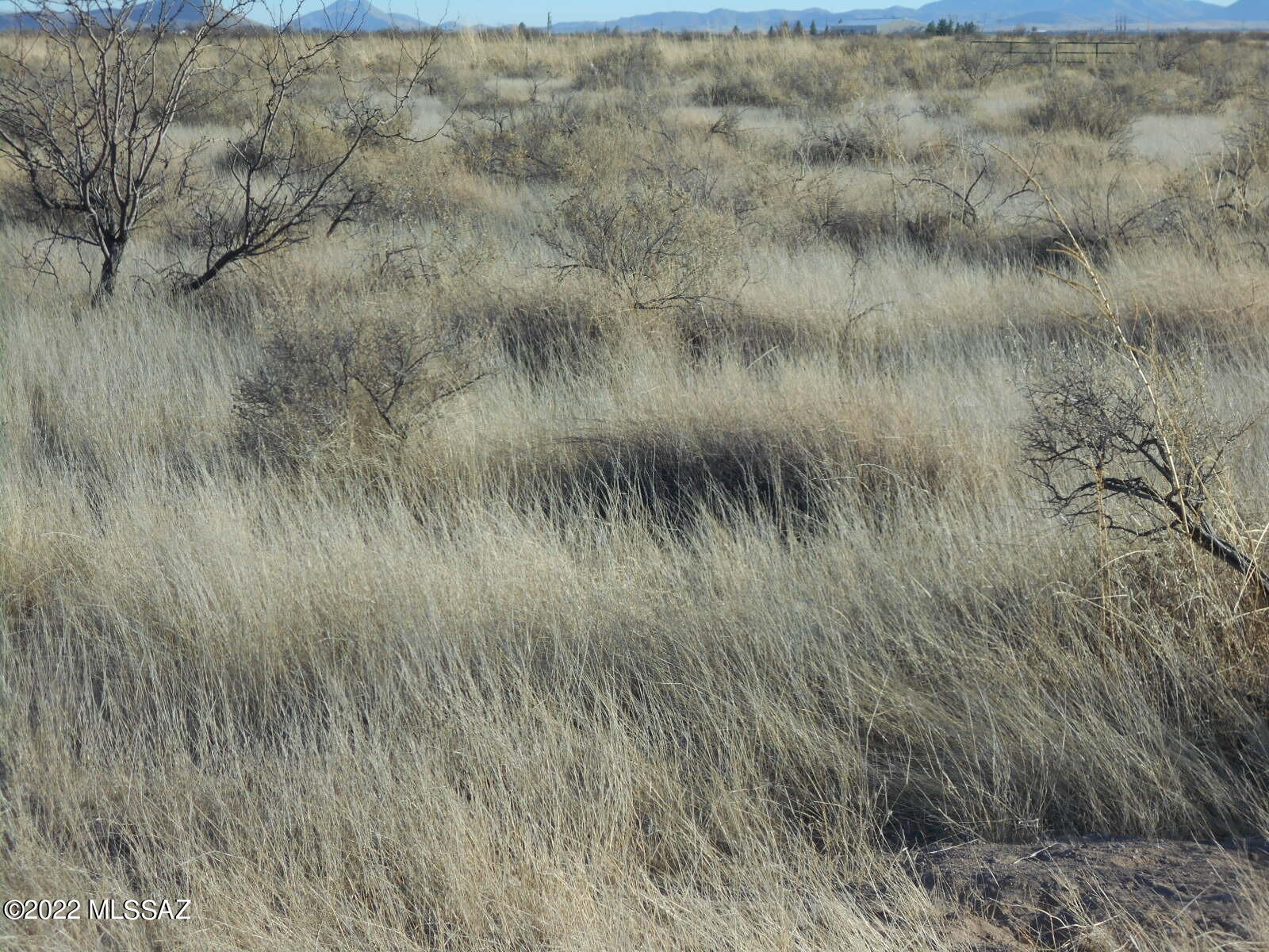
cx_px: 634
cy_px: 476
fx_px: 3593
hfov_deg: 20.0
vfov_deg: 15.1
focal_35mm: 98
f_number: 5.5
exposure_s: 1/320
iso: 80
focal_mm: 17.6
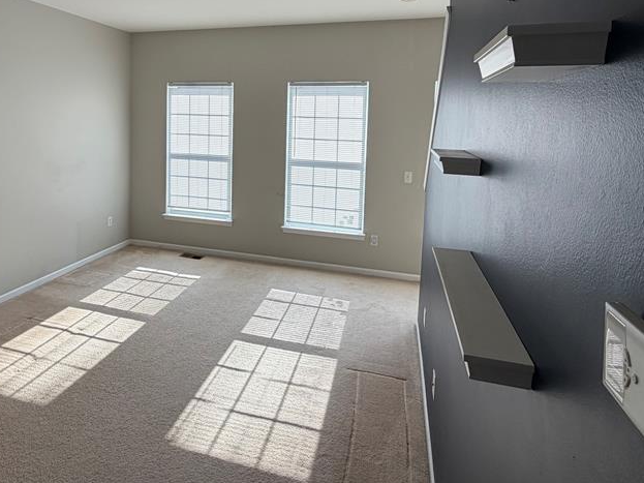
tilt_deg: -3.4
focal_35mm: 23
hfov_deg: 73.3
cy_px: 145
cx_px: 267
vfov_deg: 57.0
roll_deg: -1.5
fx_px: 428
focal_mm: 2.22
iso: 40
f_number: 2.2
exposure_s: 1/187
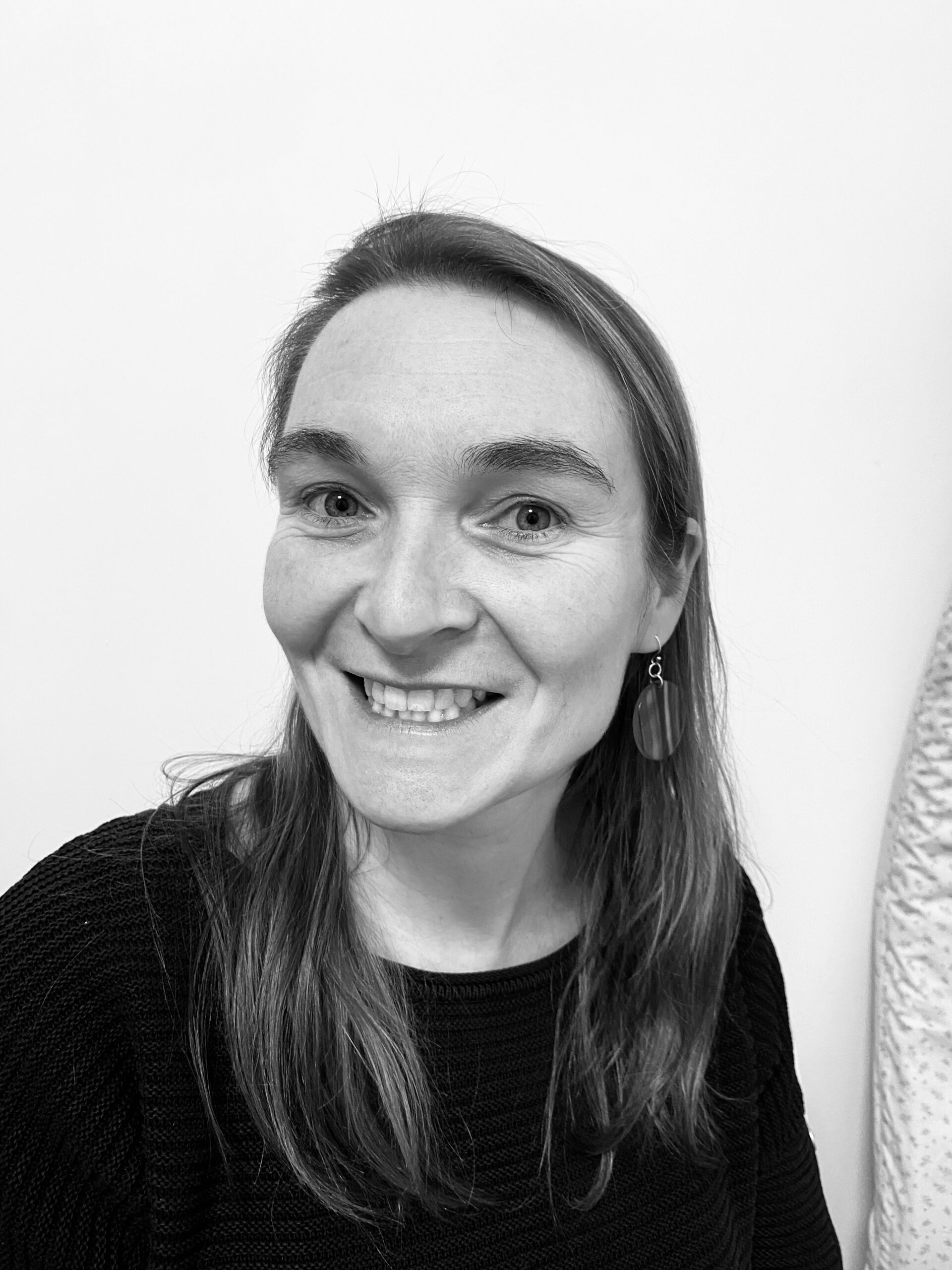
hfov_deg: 53.1
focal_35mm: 26
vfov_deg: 67.3
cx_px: 476
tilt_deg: -12.8
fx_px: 953
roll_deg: +0.9
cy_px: 635
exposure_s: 1/50
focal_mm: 4.25
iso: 200
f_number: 1.8
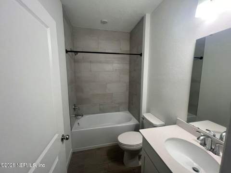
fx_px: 87
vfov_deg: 89.9
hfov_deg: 106.2
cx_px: 116
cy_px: 86
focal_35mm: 13
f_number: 1.8
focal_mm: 1.57
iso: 200
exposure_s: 1/120
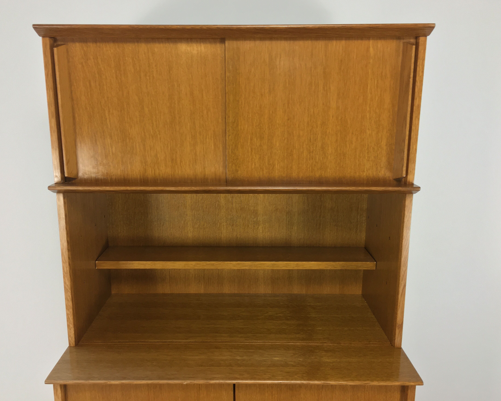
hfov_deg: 57.2
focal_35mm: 31
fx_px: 460
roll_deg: -0.1
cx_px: 240
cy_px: 201
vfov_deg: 47.1
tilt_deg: -11.4
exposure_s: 1/30
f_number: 2.2
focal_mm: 4.15
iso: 50
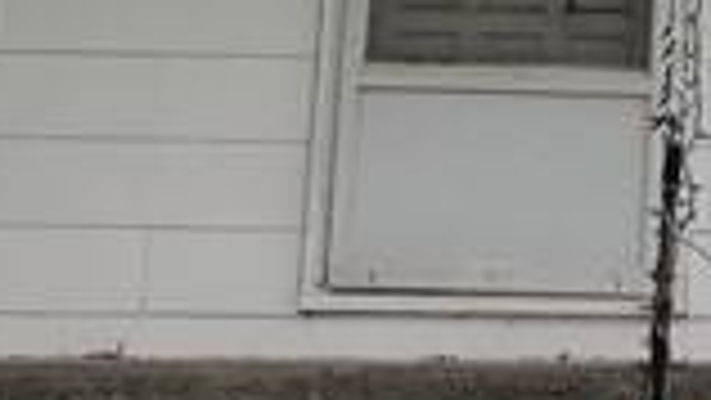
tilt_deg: +12.7
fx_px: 3734
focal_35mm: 198
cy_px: -472
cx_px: 1017
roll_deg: -1.0
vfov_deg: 5.9
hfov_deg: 10.6
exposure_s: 1/867
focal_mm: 3.99
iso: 20
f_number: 1.8
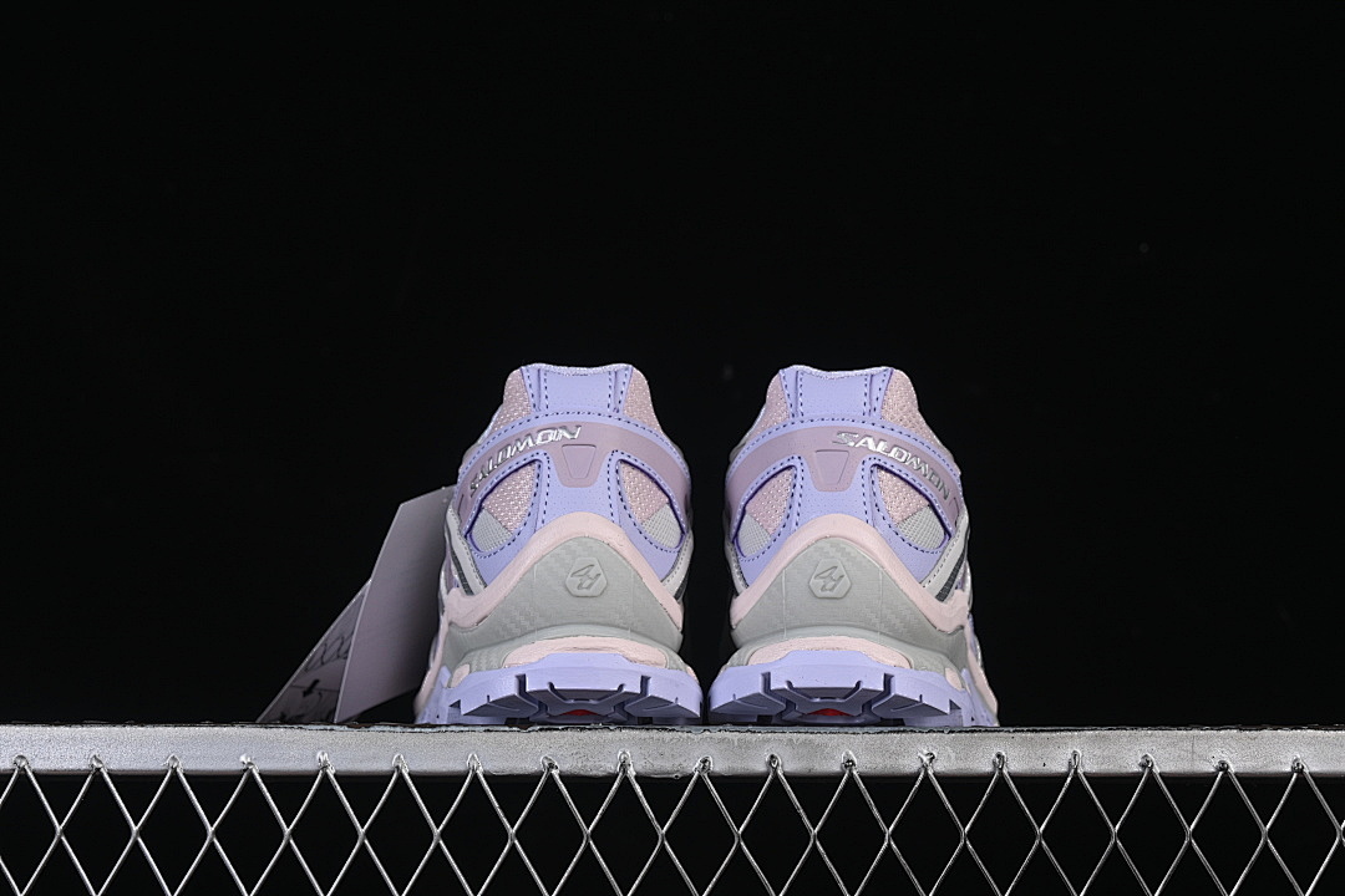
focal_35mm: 75
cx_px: 672
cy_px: 448
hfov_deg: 27.0
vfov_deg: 18.2
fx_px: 2802
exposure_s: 1/80
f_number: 8
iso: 160
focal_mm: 50
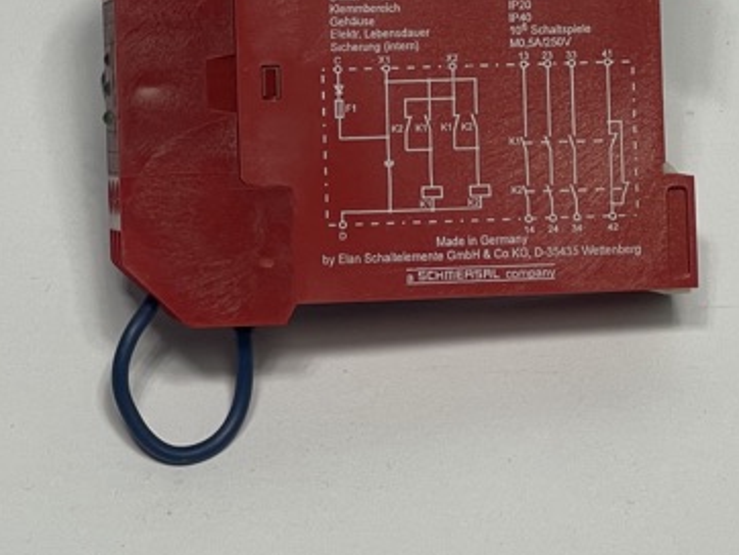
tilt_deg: -52.0
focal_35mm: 181
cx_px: 386
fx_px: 3867
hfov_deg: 10.9
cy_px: 80
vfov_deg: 8.2
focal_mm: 7.5
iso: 50
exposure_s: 1/100
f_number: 2.2
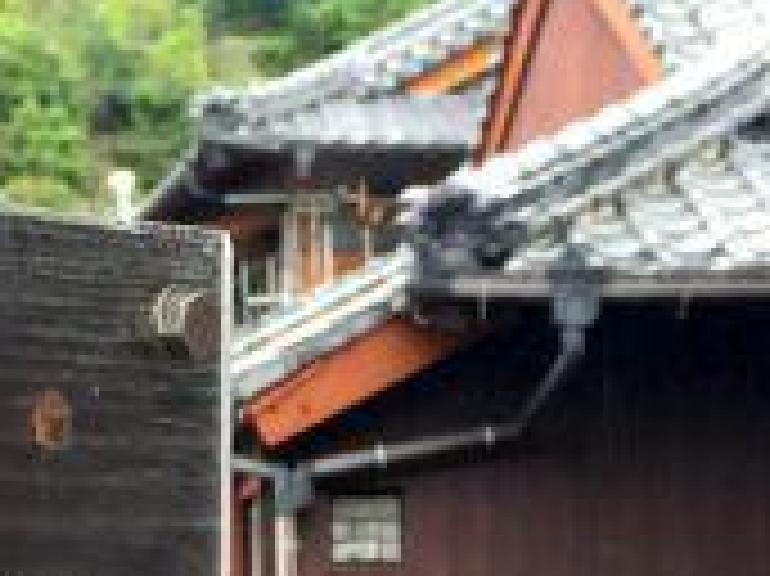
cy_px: 878
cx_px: 315
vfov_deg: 10.5
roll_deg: +0.0
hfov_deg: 14.5
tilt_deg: -4.9
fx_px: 3023
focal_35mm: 136
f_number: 2.2
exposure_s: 1/40
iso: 32
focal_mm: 4.2
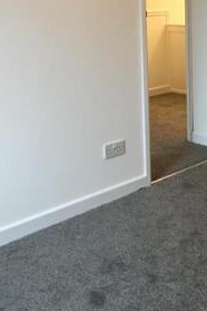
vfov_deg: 31.5
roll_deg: +0.3
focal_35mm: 63
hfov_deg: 20.7
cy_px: 89
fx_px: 543
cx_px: 221
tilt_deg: -11.0
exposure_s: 1/33
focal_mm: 4.15
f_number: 2.2
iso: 200
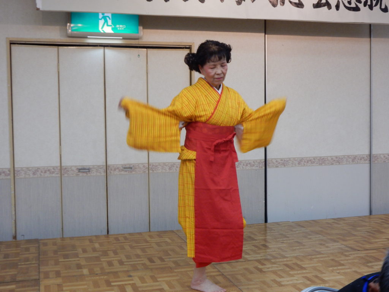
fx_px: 573
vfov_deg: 28.6
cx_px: 194
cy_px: 146
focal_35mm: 51
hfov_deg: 37.5
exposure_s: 1/30
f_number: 4.5
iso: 220
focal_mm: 9
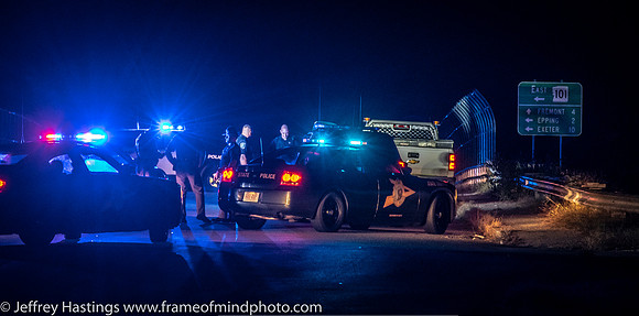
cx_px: 298
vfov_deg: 3.8
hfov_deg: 7.7
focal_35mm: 288
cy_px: 134
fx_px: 4750
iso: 2000
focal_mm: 165
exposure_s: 1/50
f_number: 5.3
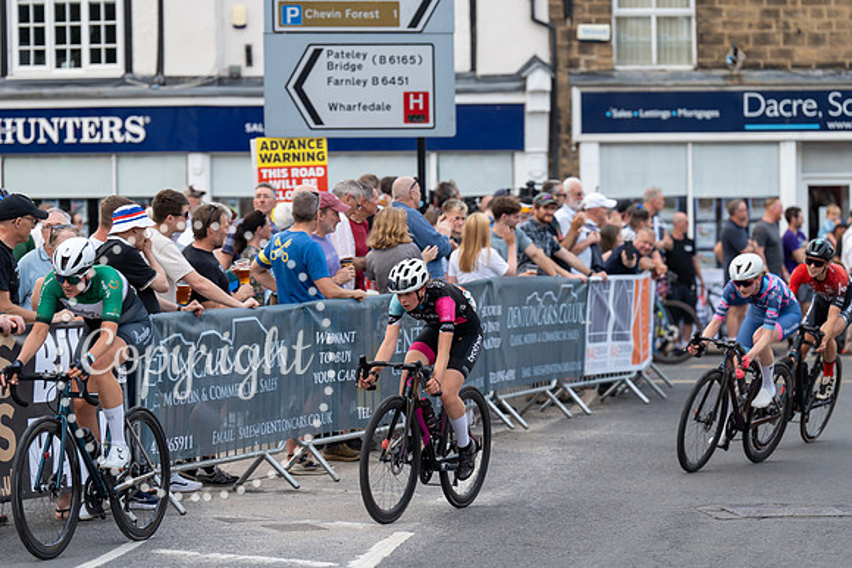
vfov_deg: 10.2
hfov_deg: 15.2
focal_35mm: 135
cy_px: 284
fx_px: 3196
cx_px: 426
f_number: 3.2
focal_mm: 135
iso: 500
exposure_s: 1/1000
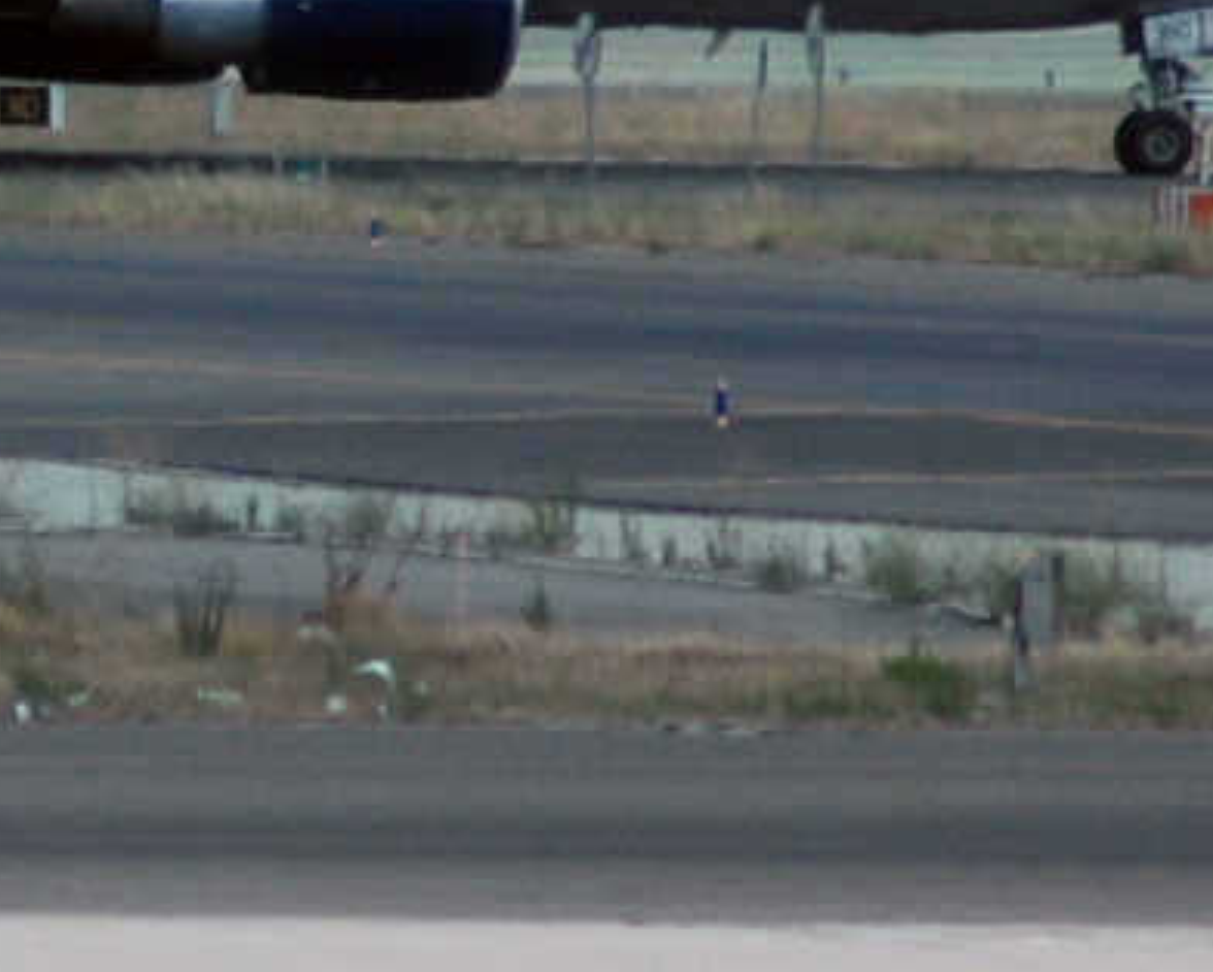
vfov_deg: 1.2
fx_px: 46442
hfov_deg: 1.5
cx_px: -297
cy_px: -235
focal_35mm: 1293
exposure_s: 1/500
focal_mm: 300
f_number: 6
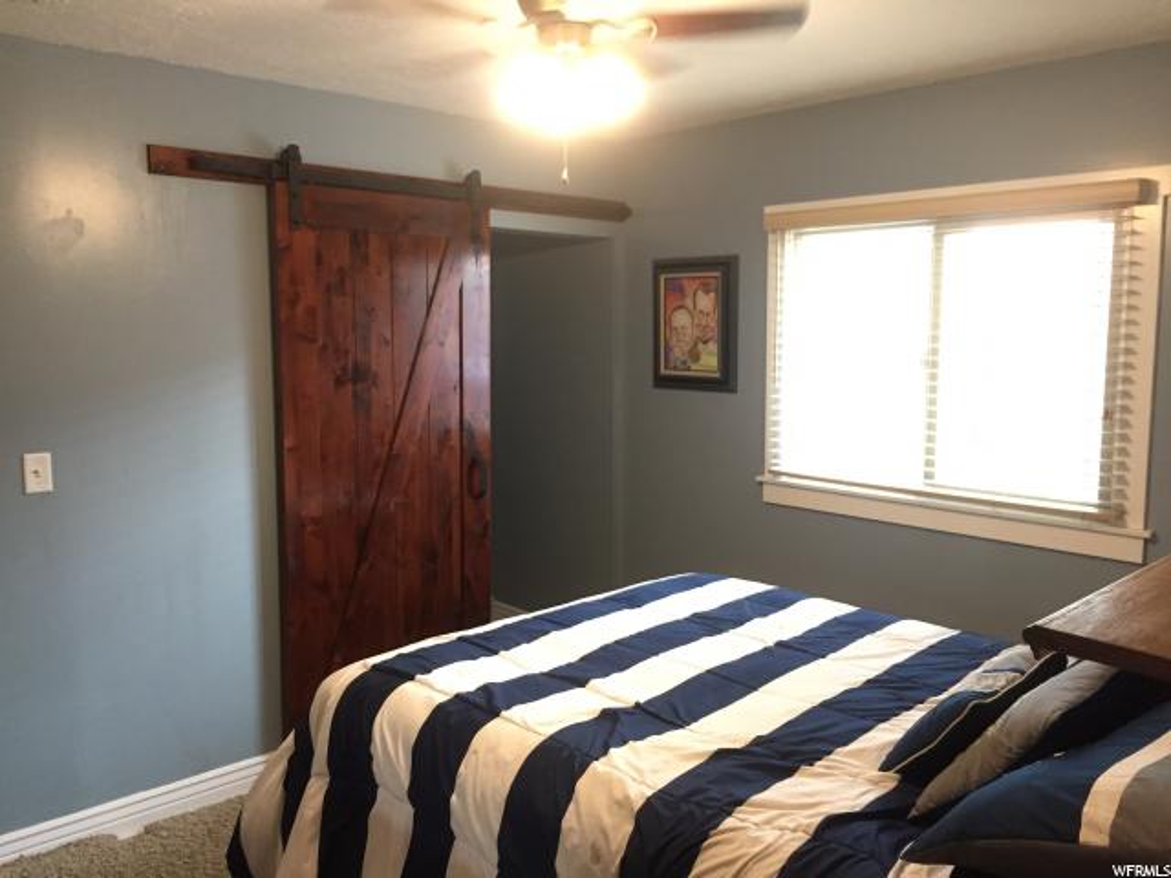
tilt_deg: -7.3
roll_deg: -0.1
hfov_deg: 61.7
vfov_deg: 48.2
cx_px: 586
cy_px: 439
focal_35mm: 29
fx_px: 981
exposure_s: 1/30
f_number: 2.2
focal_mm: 4.15
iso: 250
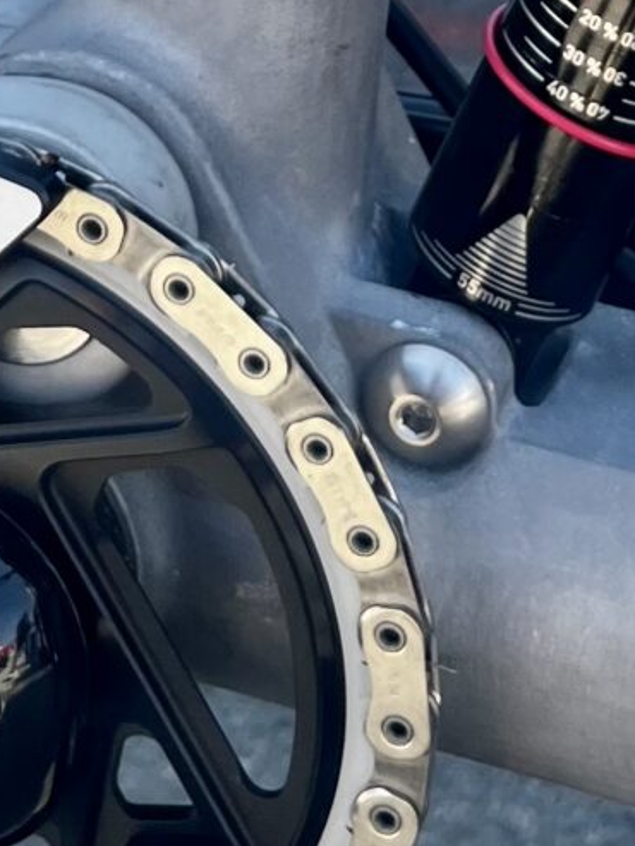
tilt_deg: -14.3
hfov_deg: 13.6
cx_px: 525
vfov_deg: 16.4
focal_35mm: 108
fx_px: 2640
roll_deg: -4.0
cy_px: -458
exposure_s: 1/508
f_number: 1.6
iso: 50
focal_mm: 5.1
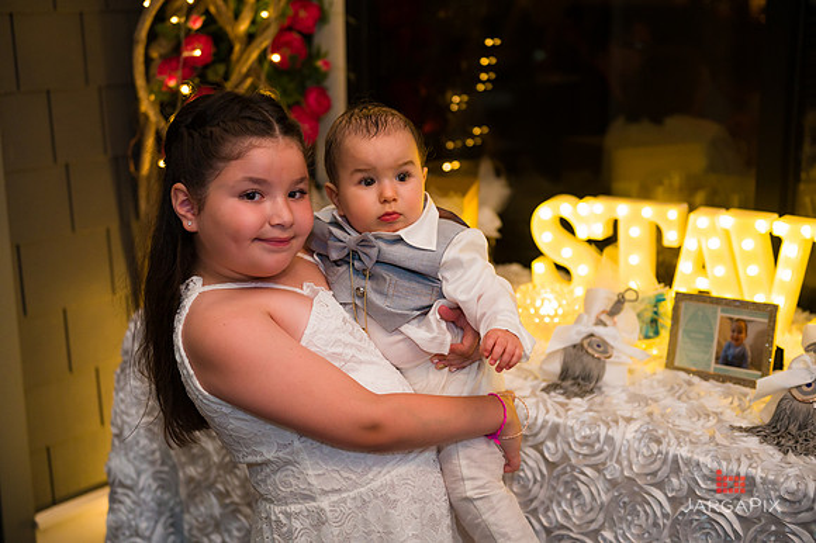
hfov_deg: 38.2
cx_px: 408
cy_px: 272
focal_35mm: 52
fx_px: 1178
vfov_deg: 26.0
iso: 1600
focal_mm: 52
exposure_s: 1/125
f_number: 3.5
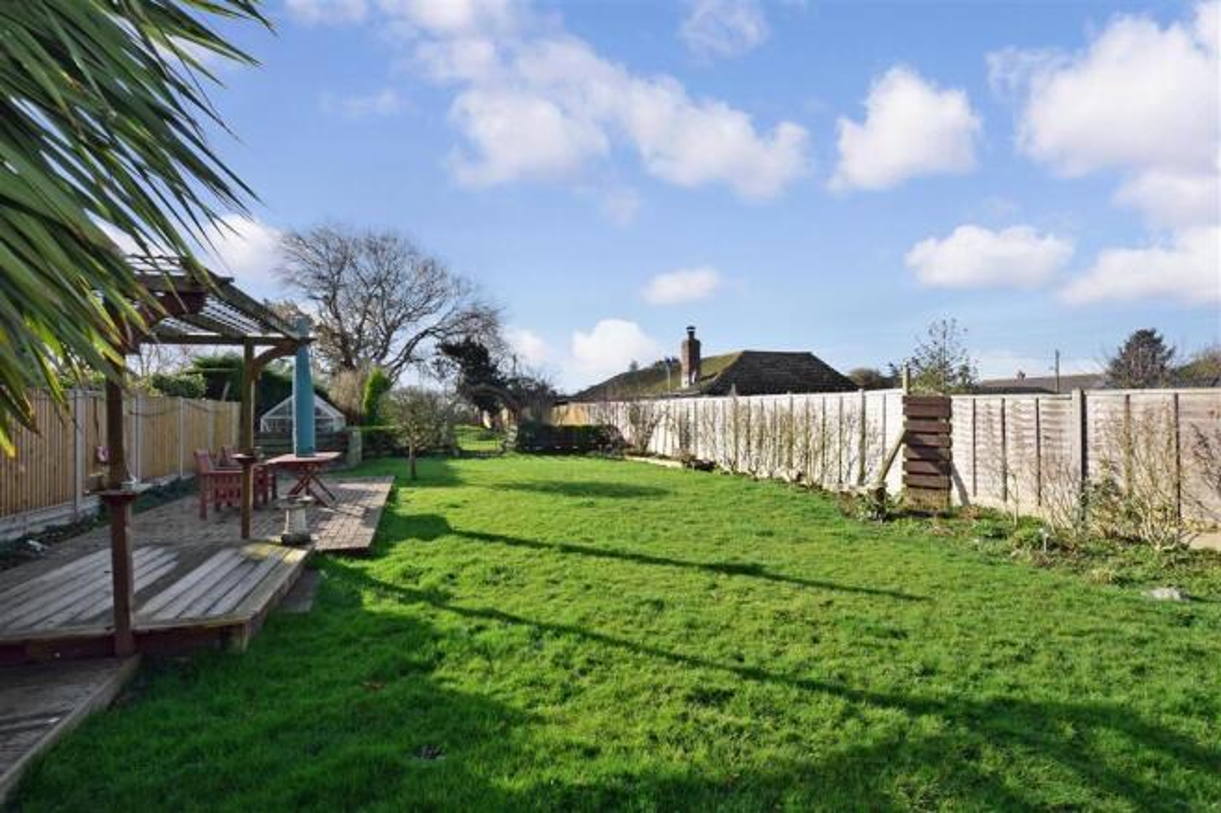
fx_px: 509
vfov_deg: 77.3
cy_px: 406
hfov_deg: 100.4
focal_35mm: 15
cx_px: 610
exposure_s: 1/200
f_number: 13
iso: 400
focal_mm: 10
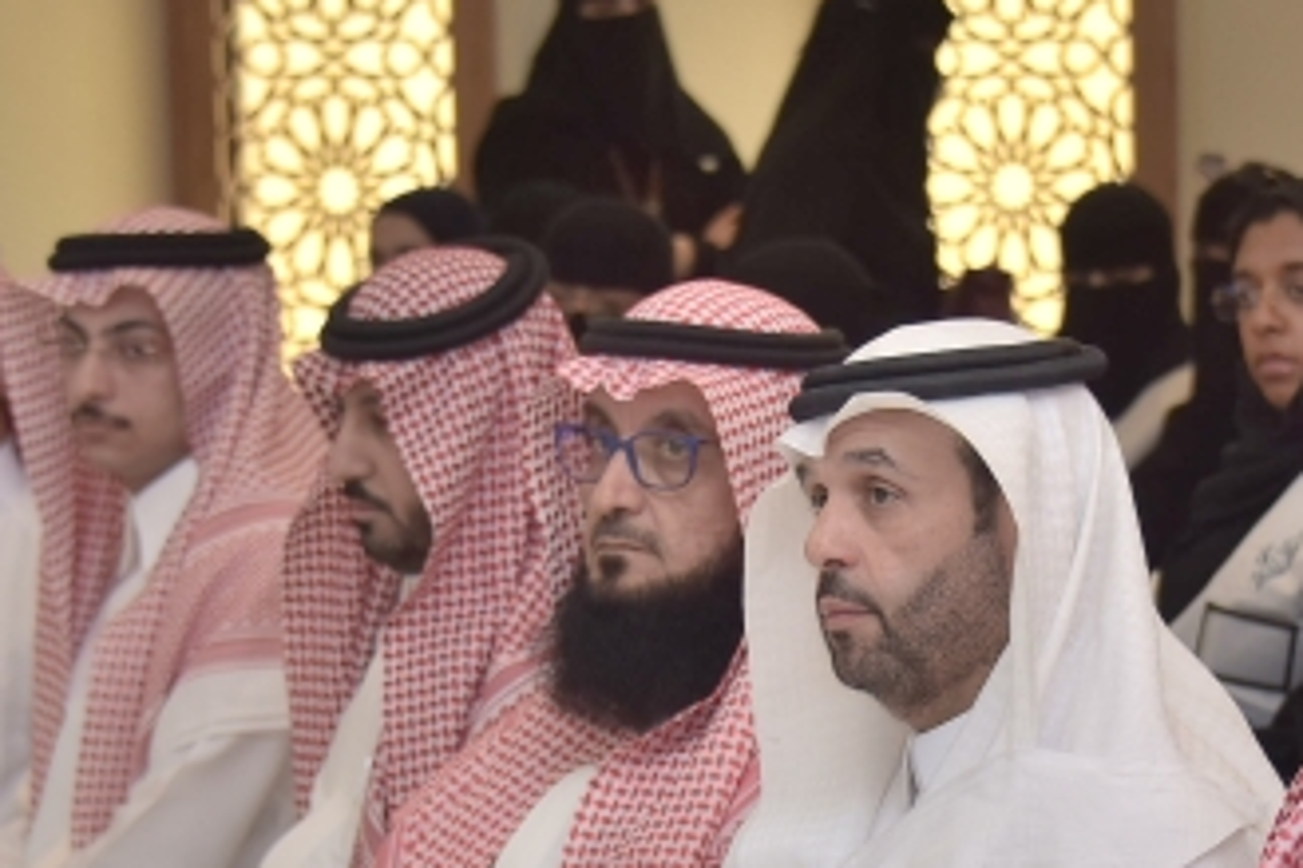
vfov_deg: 6.4
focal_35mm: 213
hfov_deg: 9.6
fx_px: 7705
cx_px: 974
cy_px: 955
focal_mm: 70
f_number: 5
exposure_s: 1/250
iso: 450
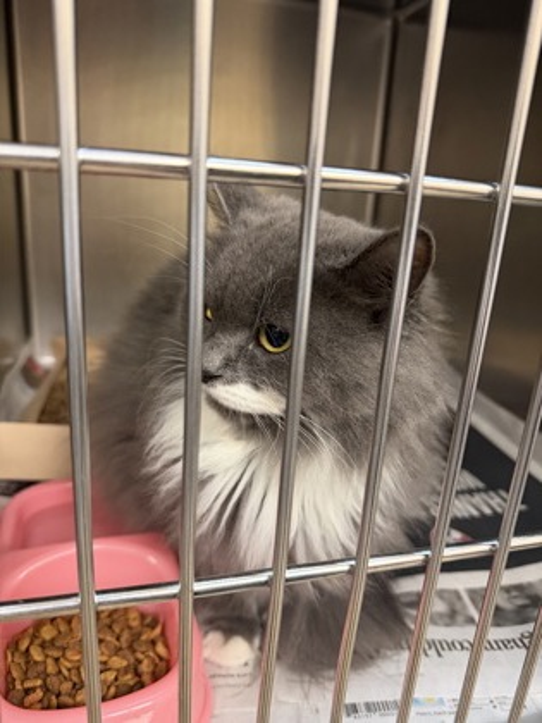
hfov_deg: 56.8
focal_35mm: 24
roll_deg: -3.6
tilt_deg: -19.7
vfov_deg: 71.6
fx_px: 501
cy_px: 362
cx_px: 271
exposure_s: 1/60
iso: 400
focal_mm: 6.76
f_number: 1.78
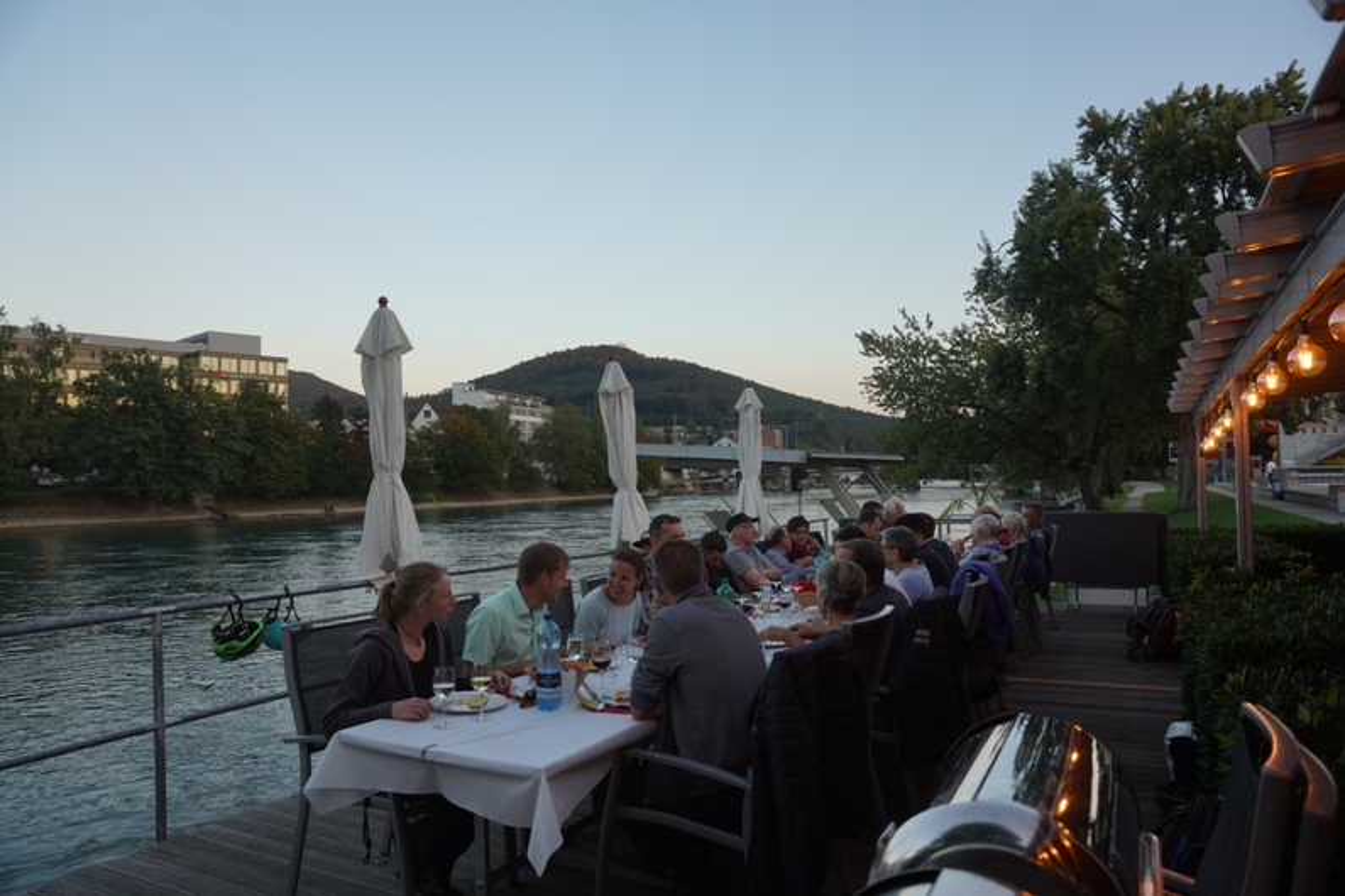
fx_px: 897
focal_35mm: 24
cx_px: 672
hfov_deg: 73.7
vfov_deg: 53.1
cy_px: 448
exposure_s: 1/80
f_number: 4.5
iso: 100
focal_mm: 24
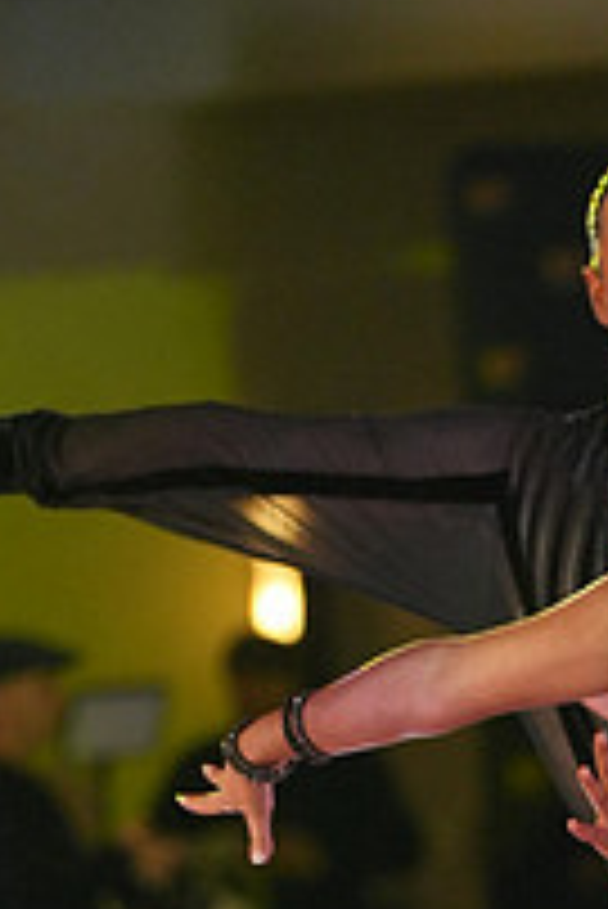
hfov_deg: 2.4
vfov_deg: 3.6
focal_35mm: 575
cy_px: 1197
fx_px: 14541
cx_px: 790
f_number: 4
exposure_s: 1/500
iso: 2000
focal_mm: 200
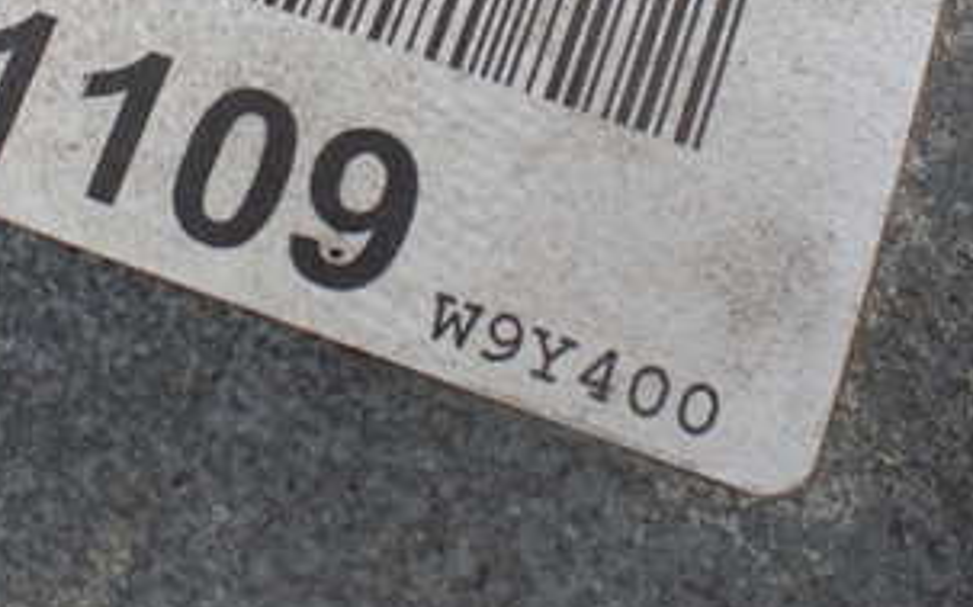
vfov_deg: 20.0
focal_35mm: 63
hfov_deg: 32.3
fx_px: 1670
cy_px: 13
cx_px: 353
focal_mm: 5.4
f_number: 3.2
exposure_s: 1/160
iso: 100
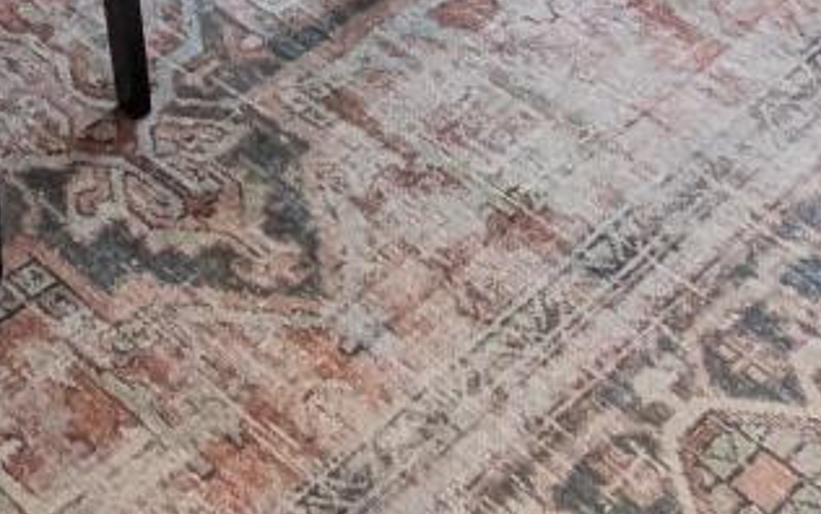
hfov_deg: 21.9
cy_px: -1272
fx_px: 1993
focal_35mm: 89
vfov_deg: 9.3
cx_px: -104
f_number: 2.2
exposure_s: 1/60
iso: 121
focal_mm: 1.95
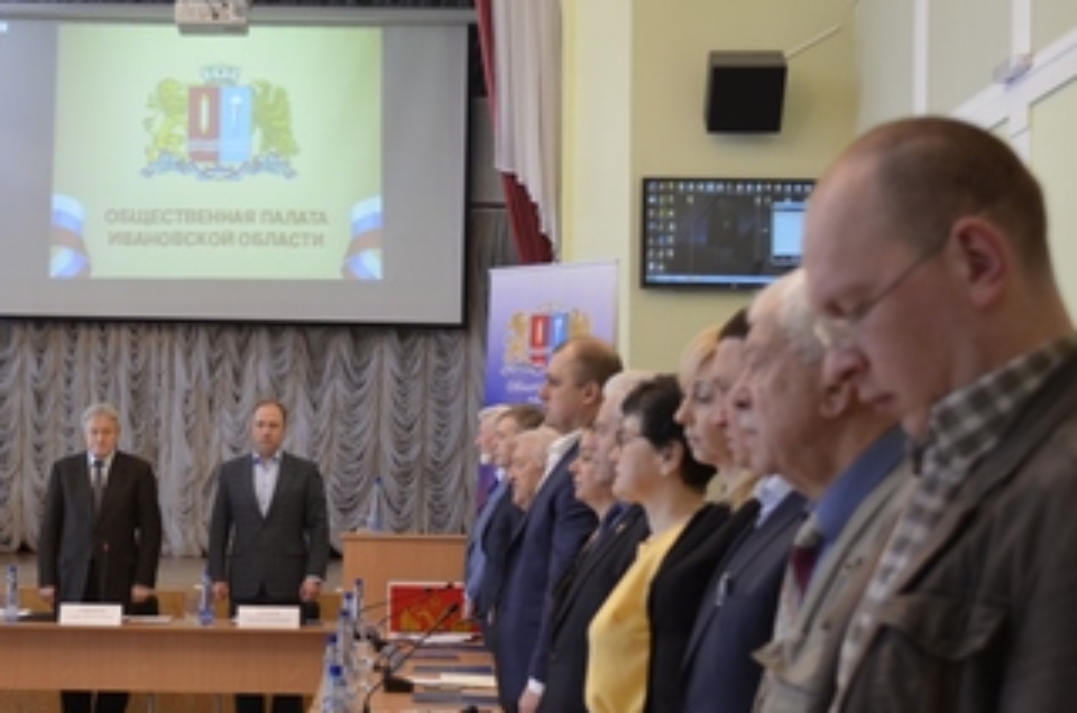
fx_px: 2150
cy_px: 474
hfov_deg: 27.8
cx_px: 289
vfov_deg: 18.8
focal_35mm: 72
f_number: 4.8
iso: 640
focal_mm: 32
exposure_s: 1/20
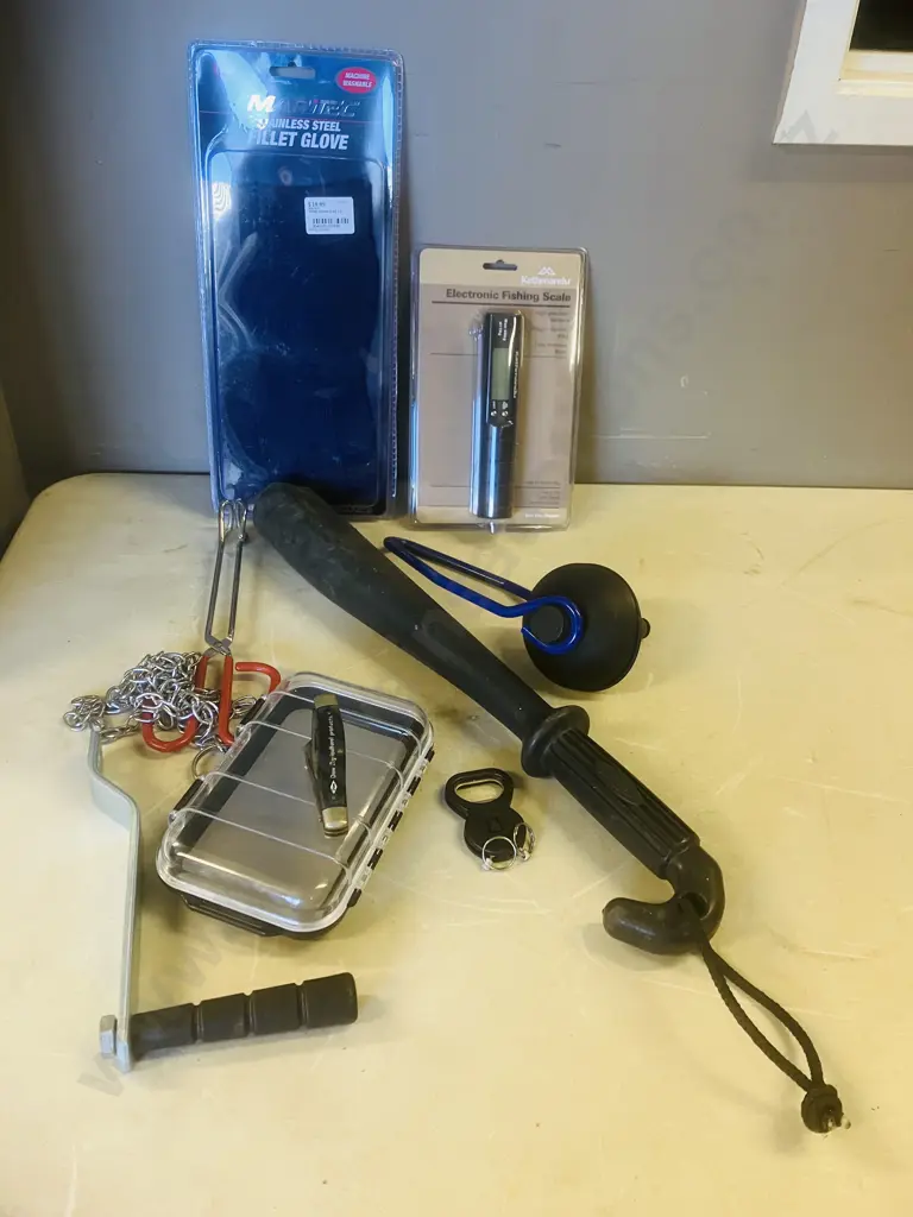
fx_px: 985
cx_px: 456
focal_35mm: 28
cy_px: 608
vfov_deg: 63.4
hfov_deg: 49.7
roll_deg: -1.2
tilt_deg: -35.8
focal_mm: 3.99
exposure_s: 1/50
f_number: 1.8
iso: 100
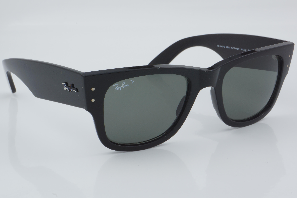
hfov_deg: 27.0
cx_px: 148
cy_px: 99
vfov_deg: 18.2
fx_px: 619
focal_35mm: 75
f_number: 32
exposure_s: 1/4
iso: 100
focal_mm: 50
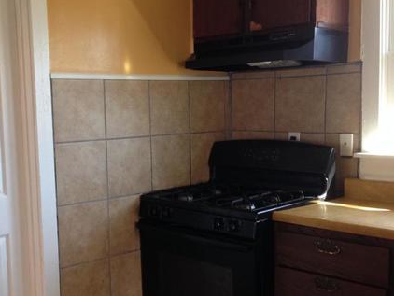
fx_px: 569
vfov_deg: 29.1
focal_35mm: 50
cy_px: 171
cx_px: 126
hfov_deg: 37.7
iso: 125
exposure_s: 1/20
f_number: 2.4
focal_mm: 4.12
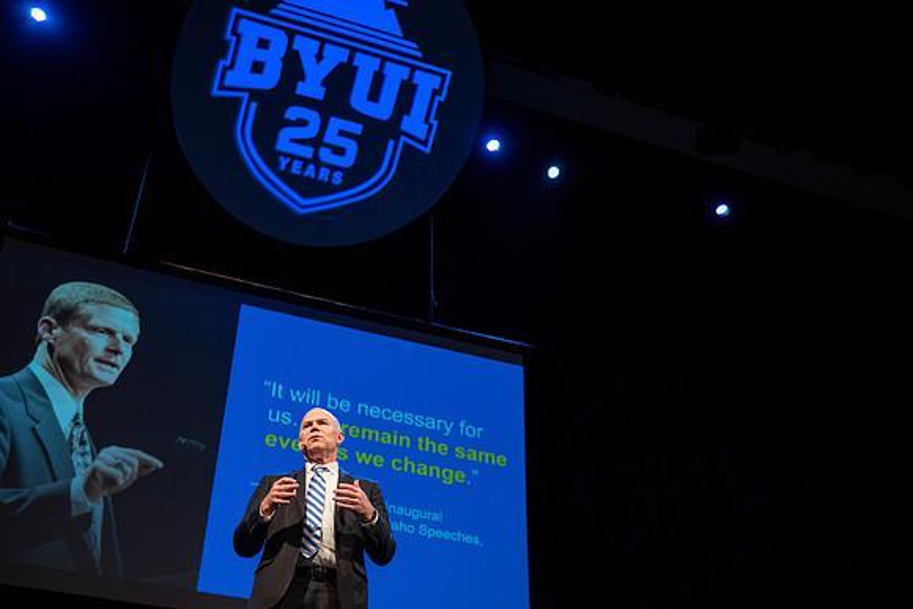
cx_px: 456
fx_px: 1116
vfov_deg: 30.5
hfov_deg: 44.5
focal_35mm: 44
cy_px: 304
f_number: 3.5
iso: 1250
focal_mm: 44
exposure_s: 1/200
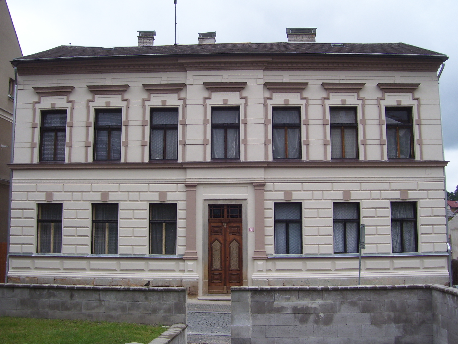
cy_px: 172
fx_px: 490
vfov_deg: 38.7
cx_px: 229
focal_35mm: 37
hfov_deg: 50.1
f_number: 2.7
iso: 80
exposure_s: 1/500
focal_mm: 6
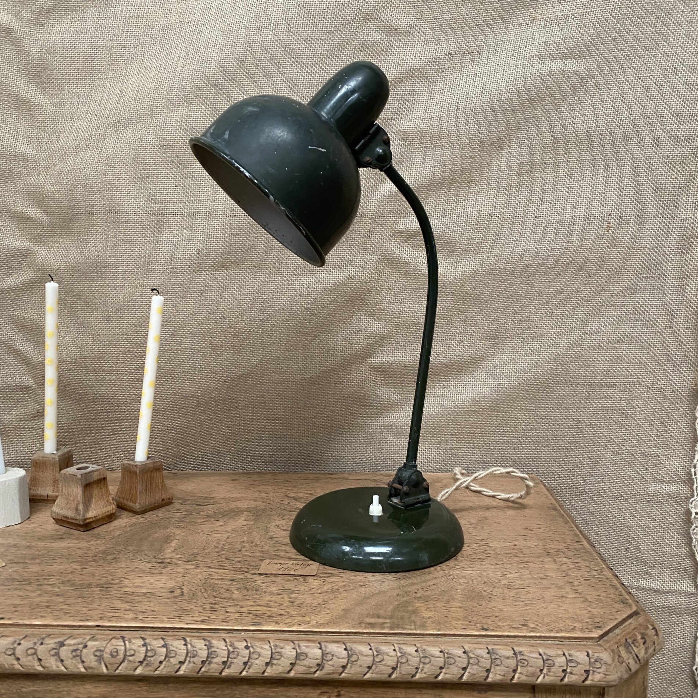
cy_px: 357
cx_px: 347
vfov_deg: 52.5
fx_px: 707
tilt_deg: -3.9
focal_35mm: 31
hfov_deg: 52.5
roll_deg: -1.0
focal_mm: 4.25
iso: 320
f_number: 1.8
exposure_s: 1/60
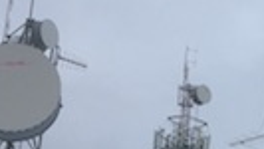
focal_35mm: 119
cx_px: 286
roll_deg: -0.7
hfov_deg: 17.4
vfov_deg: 10.2
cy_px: 132
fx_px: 834
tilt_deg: +24.5
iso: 25
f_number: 2.2
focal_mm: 4.15
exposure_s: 1/3663
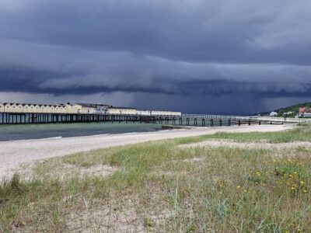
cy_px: 116
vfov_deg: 58.9
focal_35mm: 23
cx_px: 156
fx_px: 207
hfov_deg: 73.9
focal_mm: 5.54
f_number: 1.8
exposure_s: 1/612
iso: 50
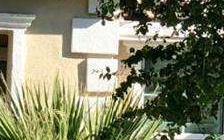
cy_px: 165
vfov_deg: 3.6
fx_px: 2242
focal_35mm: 367
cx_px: 111
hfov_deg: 5.7
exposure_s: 1/533
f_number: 2.4
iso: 16
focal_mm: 6
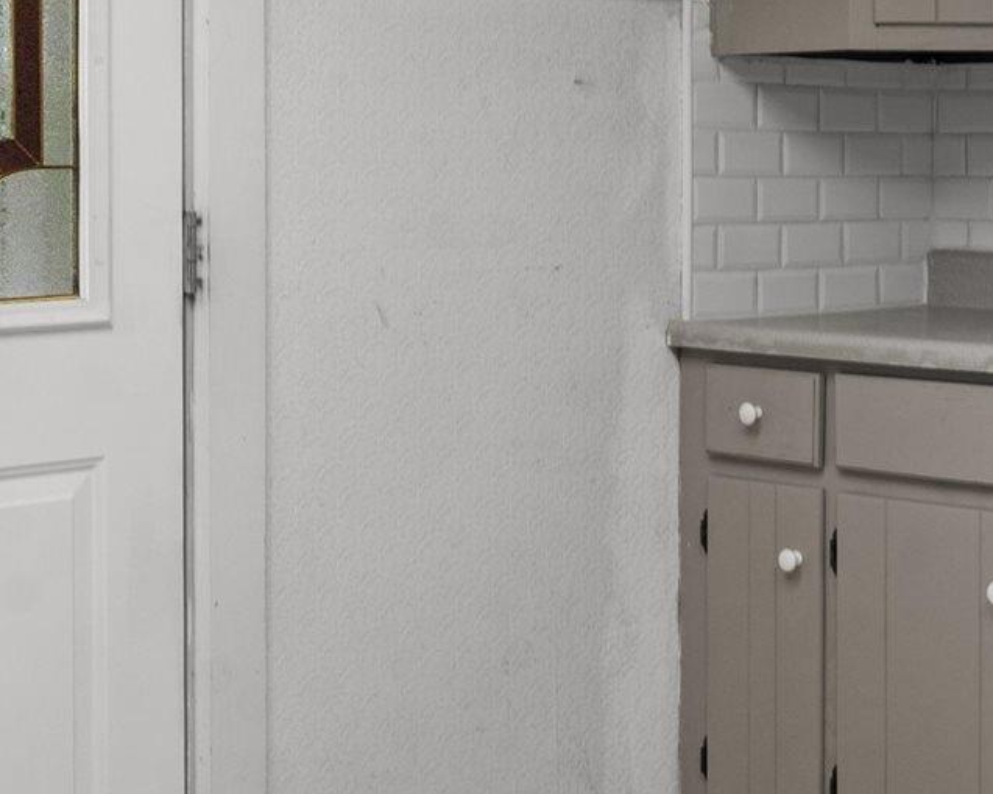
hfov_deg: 23.9
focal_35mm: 77
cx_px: 935
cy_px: 147
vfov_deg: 19.7
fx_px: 2262
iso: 200
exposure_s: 1/6
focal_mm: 17
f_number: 10
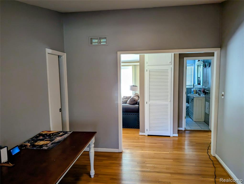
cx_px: 122
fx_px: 169
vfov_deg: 56.9
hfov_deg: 71.5
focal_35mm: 24
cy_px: 92
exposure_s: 1/30
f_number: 1.68
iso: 198
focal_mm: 6.9
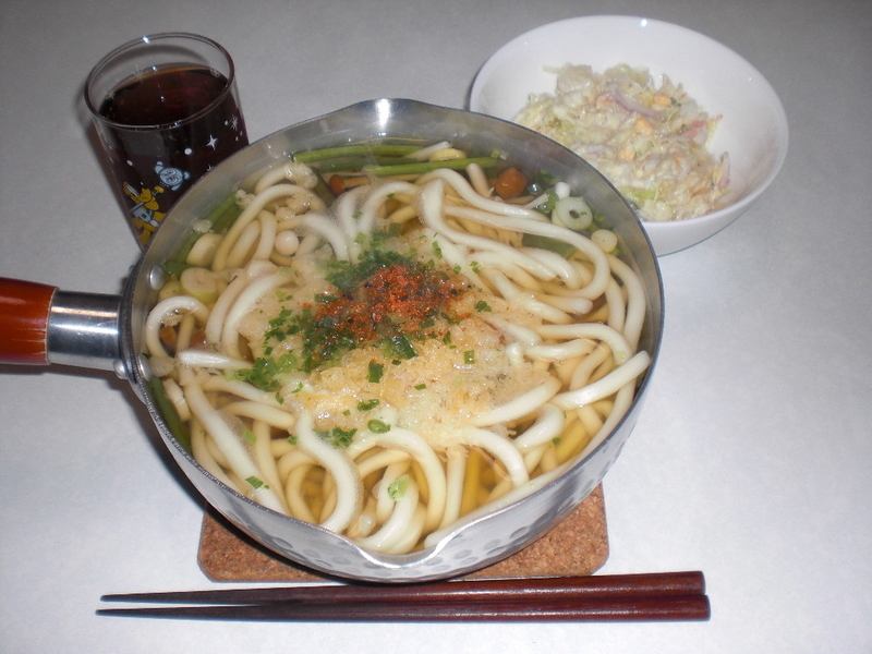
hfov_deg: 49.0
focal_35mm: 38
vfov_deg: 37.7
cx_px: 436
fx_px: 957
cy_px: 327
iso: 64
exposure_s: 1/60
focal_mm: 6.3
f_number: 3.1
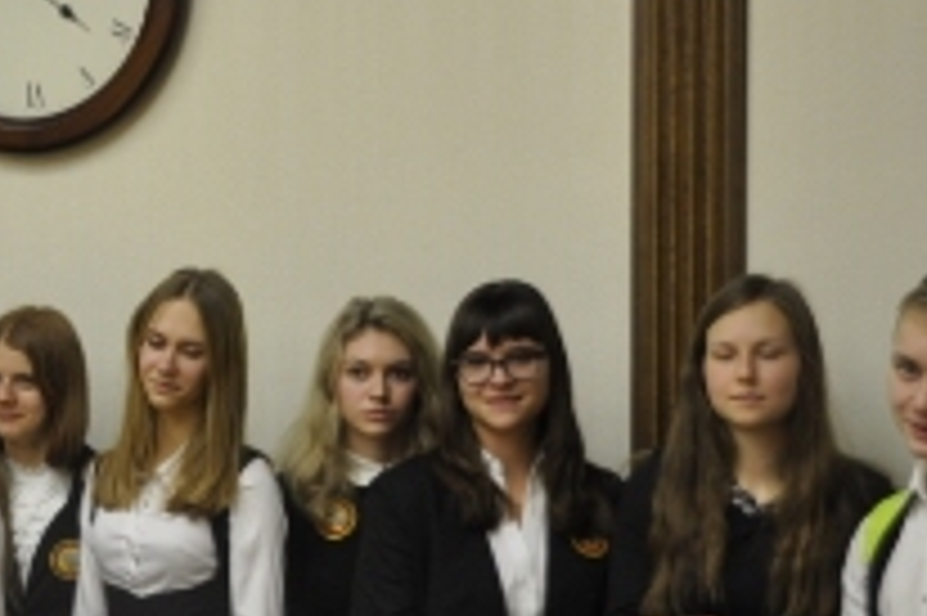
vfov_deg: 11.7
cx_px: 144
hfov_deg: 17.3
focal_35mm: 117
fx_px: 3010
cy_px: 393
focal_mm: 32
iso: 400
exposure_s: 1/80
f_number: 4.5
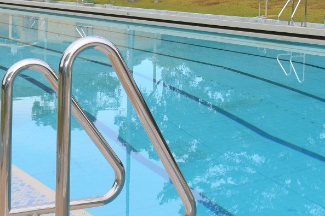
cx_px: 306
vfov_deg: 16.3
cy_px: -1
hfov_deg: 23.9
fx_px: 740
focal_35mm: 82
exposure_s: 1/200
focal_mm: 20
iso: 100
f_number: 9
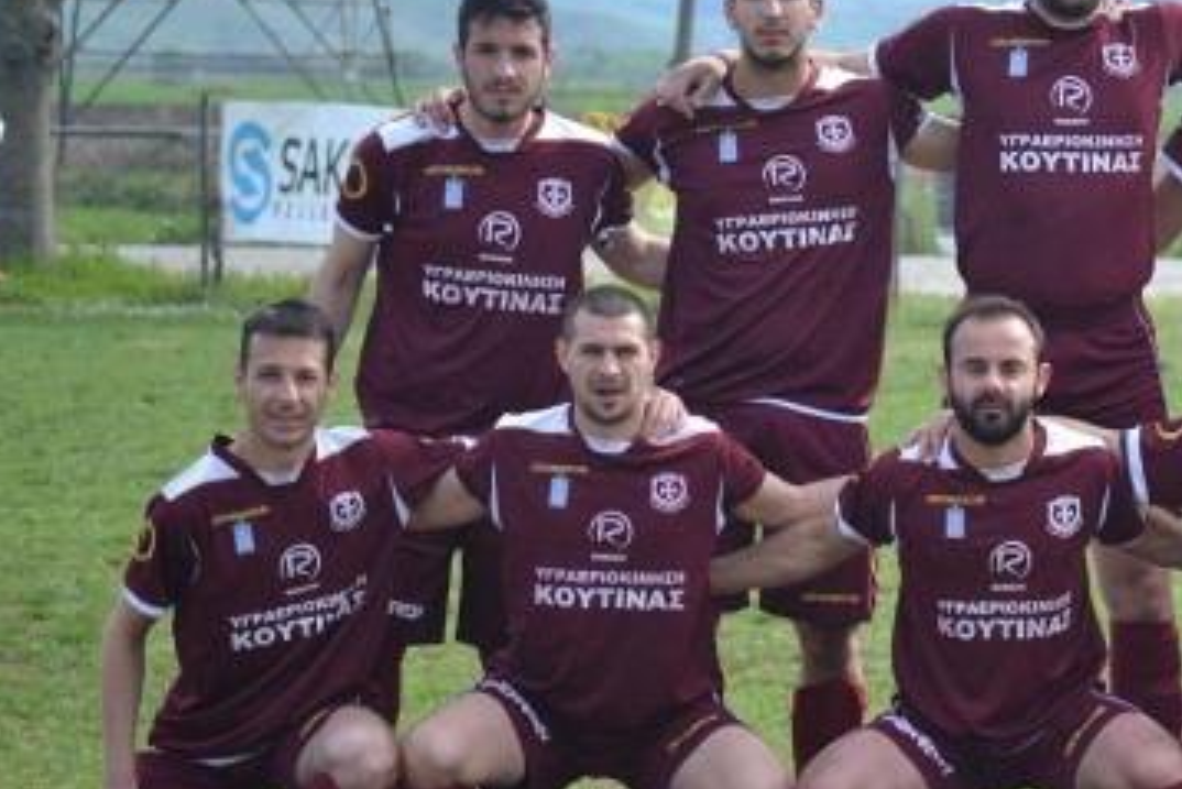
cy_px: 363
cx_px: 1060
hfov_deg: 10.3
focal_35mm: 199
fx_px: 6536
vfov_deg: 6.9
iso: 400
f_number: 4.5
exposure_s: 1/1000
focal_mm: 72
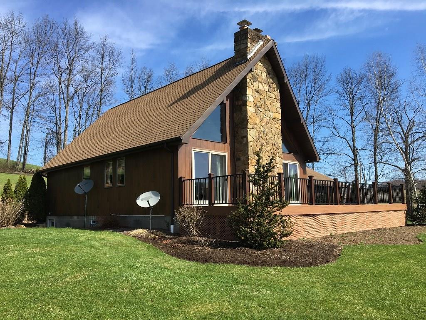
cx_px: 213
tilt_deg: +7.2
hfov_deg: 61.7
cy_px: 160
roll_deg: +2.2
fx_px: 357
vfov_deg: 48.2
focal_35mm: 29
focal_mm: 4.15
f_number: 2.2
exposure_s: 1/884
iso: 25
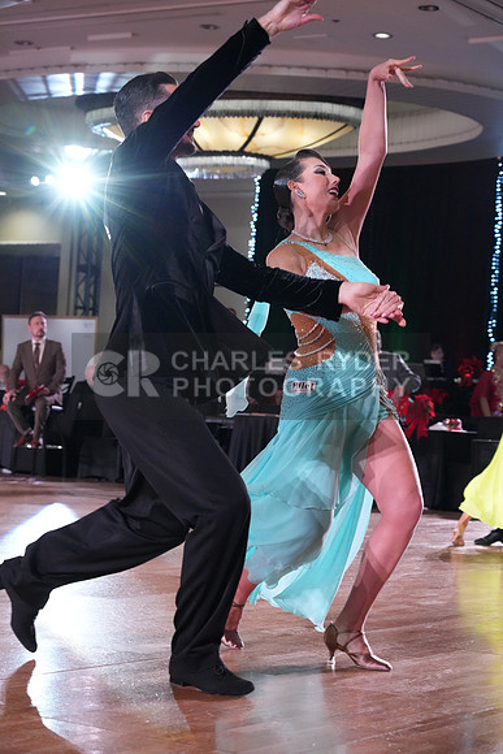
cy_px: 377
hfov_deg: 16.5
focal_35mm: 83
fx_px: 1738
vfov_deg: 24.5
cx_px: 252
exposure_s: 1/320
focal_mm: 83
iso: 5000
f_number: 5.6
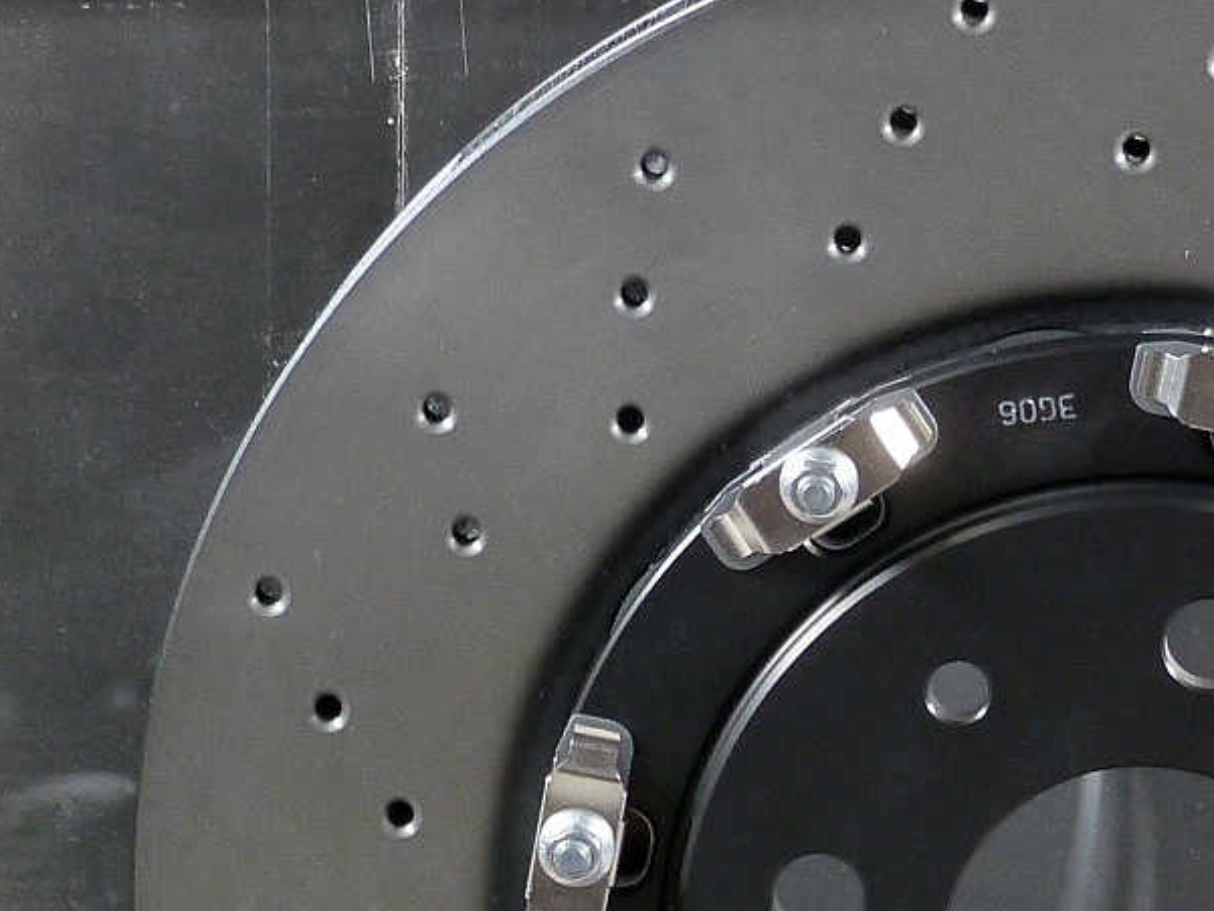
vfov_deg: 6.1
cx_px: 1087
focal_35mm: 243
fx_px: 8524
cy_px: 1216
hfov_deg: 8.1
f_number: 3.3
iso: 160
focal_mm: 13.2
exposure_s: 1/80
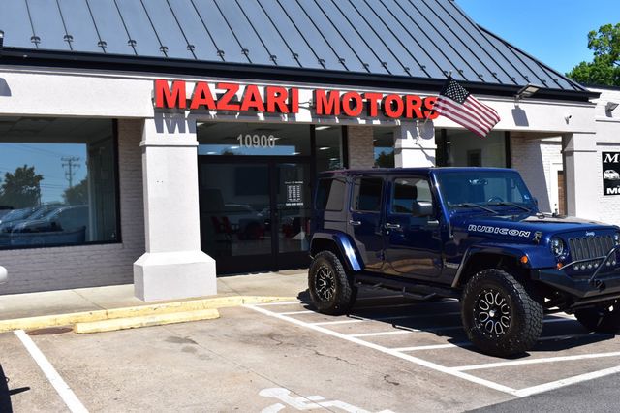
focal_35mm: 39
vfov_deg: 34.2
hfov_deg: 49.6
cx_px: 310
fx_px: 671
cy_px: 206
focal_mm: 26
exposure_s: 1/500
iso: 400
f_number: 11
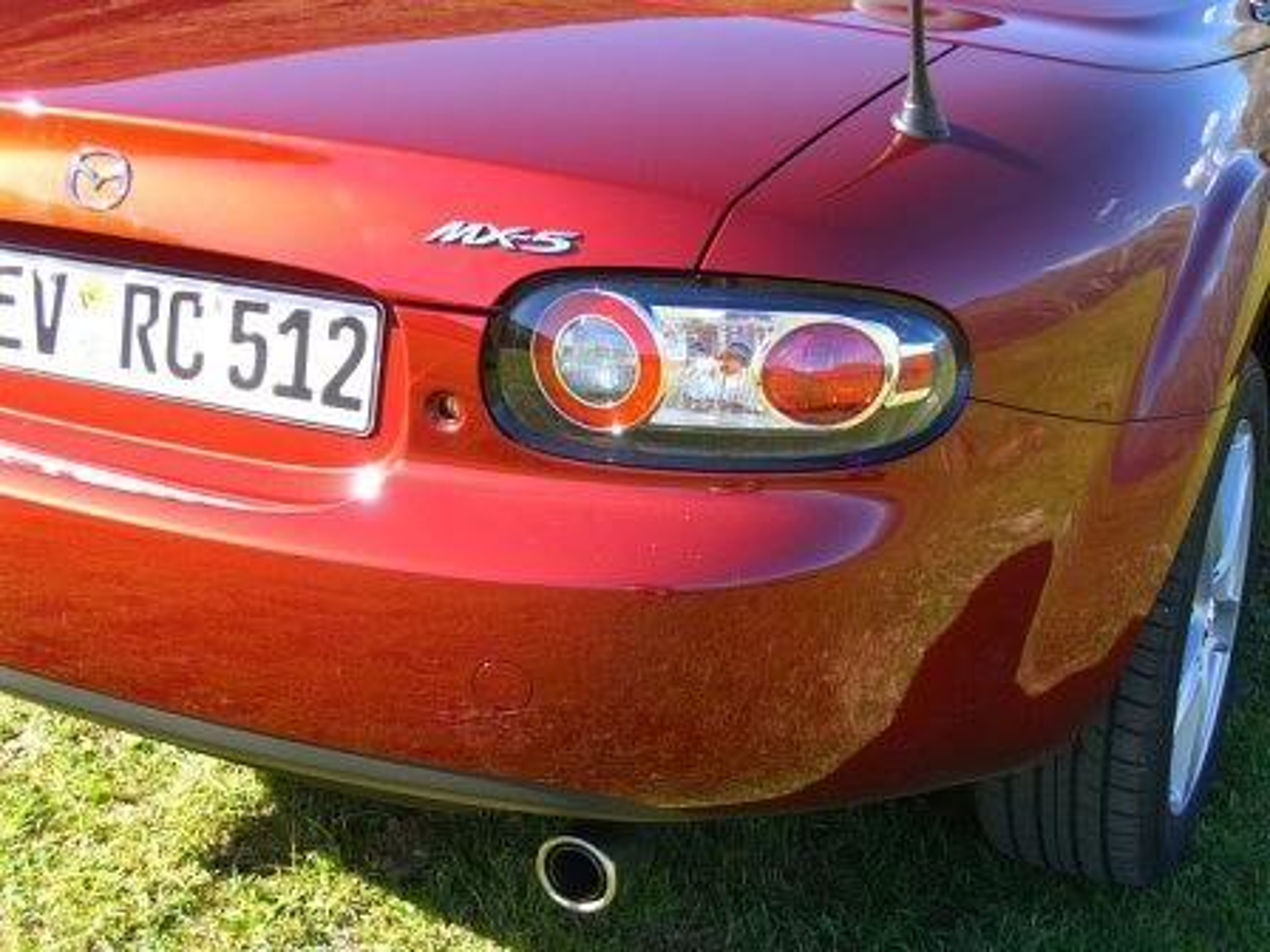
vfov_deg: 25.7
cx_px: 635
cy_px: 476
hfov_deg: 33.8
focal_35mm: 57
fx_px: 2091
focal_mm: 11.8
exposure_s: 1/160
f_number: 3.6
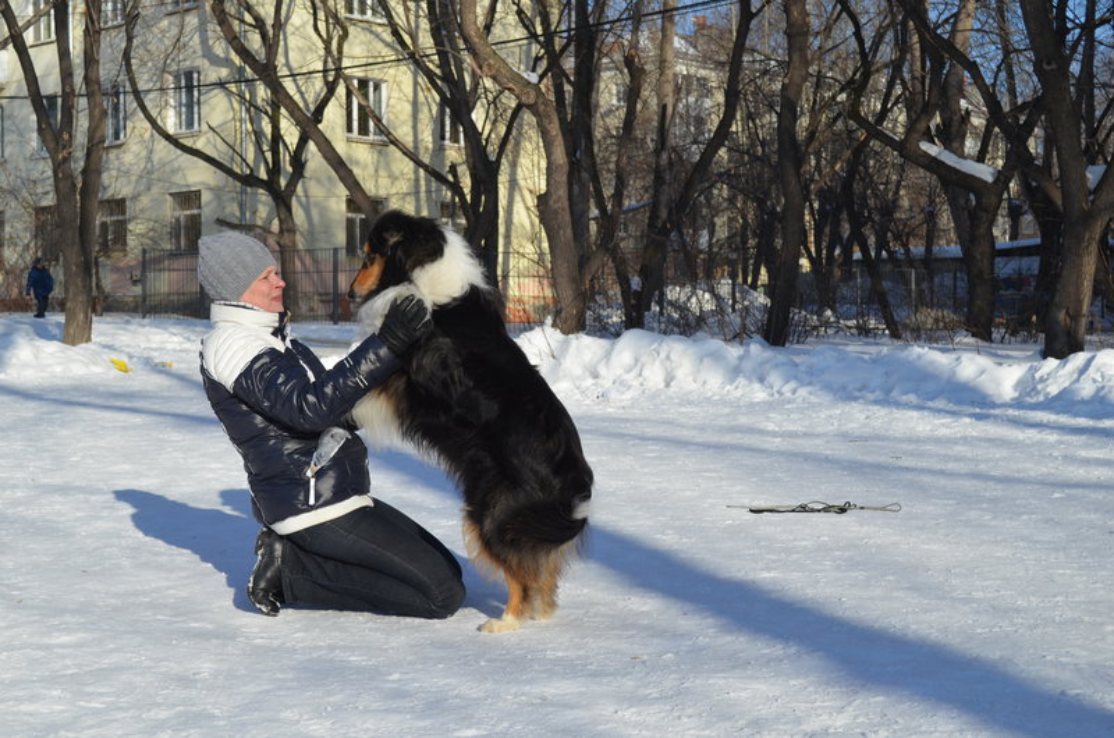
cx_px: 557
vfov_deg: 25.0
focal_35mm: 54
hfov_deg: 36.9
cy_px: 369
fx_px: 1668
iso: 400
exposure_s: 1/1600
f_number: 6.3
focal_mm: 36
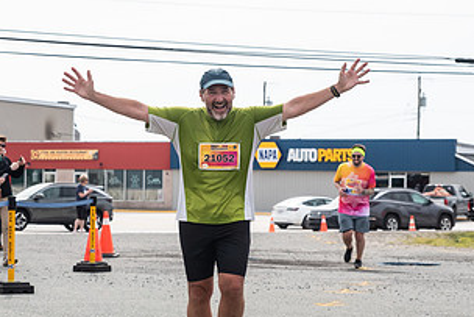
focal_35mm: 116
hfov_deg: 17.6
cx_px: 199
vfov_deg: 11.8
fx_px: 1528
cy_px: 133
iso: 800
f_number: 4
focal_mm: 52
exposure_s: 1/3200
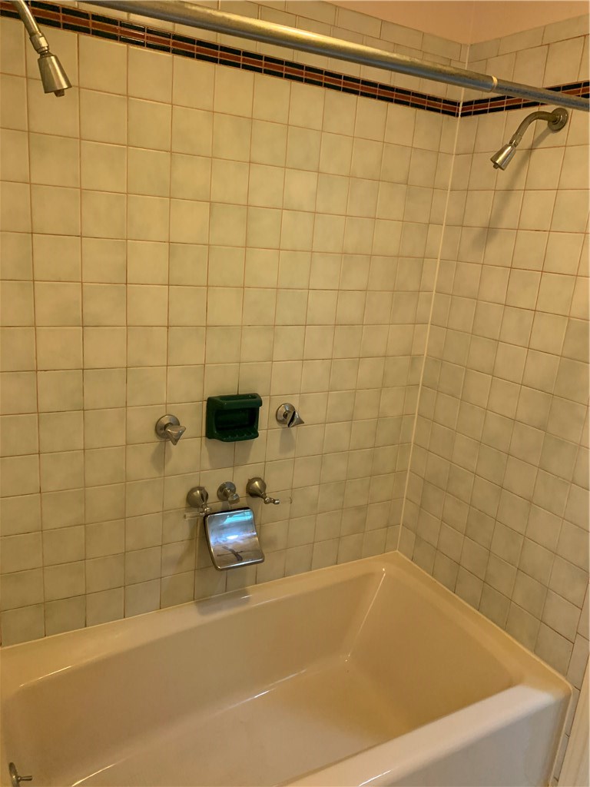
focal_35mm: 26
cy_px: 394
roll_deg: -4.9
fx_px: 591
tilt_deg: -14.6
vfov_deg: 67.3
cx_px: 295
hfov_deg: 53.1
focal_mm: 4.25
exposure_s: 1/60
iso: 250
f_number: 1.8
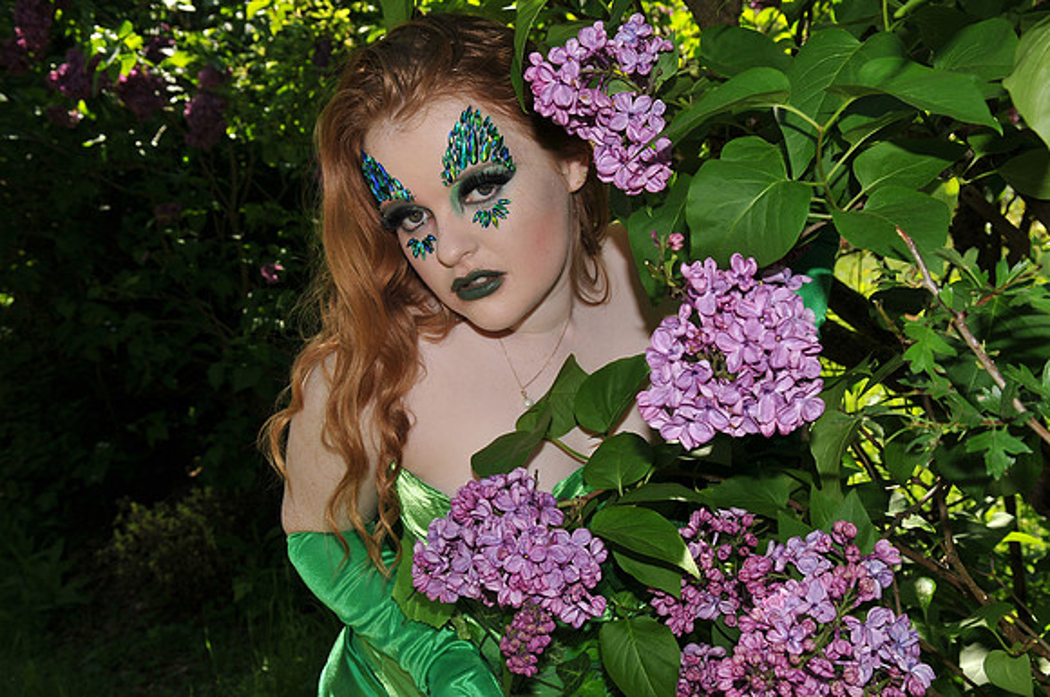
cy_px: 348
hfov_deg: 49.6
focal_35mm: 39
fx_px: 1136
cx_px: 525
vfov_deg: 34.1
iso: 200
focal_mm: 26
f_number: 8
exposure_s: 1/200
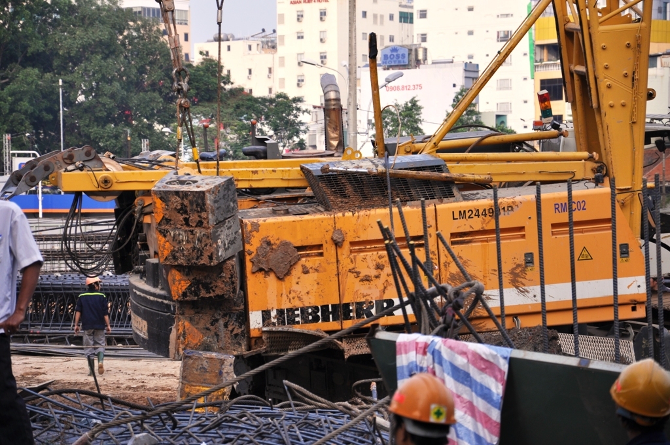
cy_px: 222
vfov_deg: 8.7
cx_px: 335
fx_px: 2928
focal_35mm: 158
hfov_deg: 13.1
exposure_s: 1/250
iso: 200
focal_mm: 105
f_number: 5.6
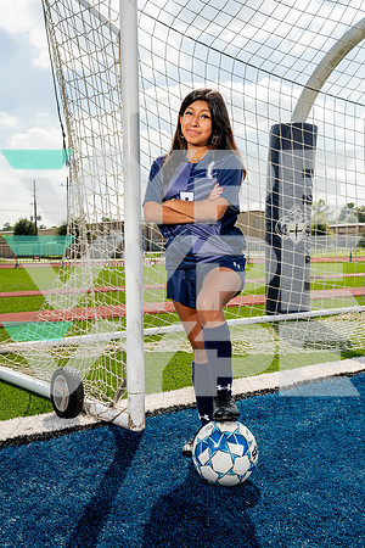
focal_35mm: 44
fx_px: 669
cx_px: 182
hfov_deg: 30.5
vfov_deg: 44.5
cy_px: 274
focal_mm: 44
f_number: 8
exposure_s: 1/250
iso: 100
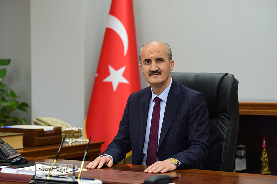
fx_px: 784
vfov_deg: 13.4
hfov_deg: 20.0
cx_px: 138
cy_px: 92
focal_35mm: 102
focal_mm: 102
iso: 1000
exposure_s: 1/200
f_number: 2.8
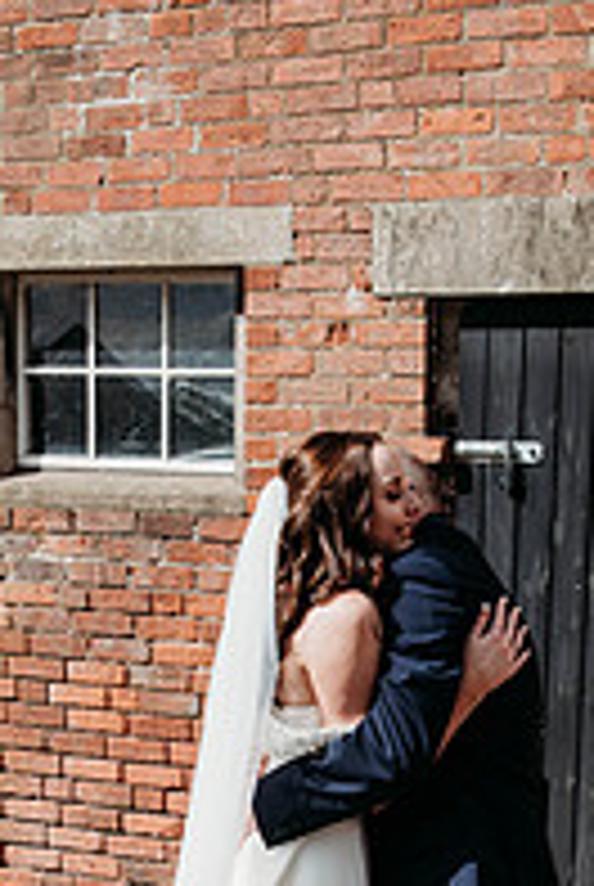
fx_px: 1800
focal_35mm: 73
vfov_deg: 26.4
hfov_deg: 18.7
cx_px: 333
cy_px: 855
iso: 64
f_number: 5.6
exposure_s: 1/500
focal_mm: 32
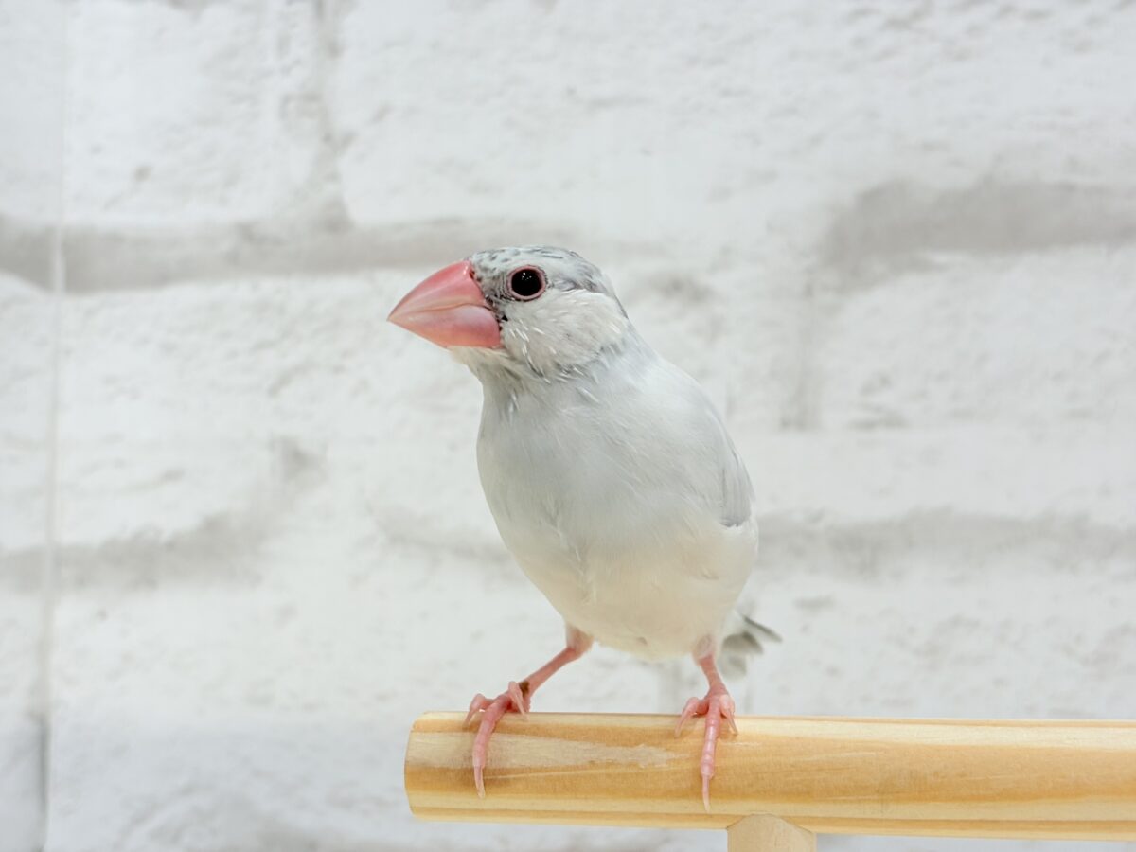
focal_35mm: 52
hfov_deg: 36.8
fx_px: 1706
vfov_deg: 28.0
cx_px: 568
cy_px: 426
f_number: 1.6
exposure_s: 1/100
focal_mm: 5.96
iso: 50
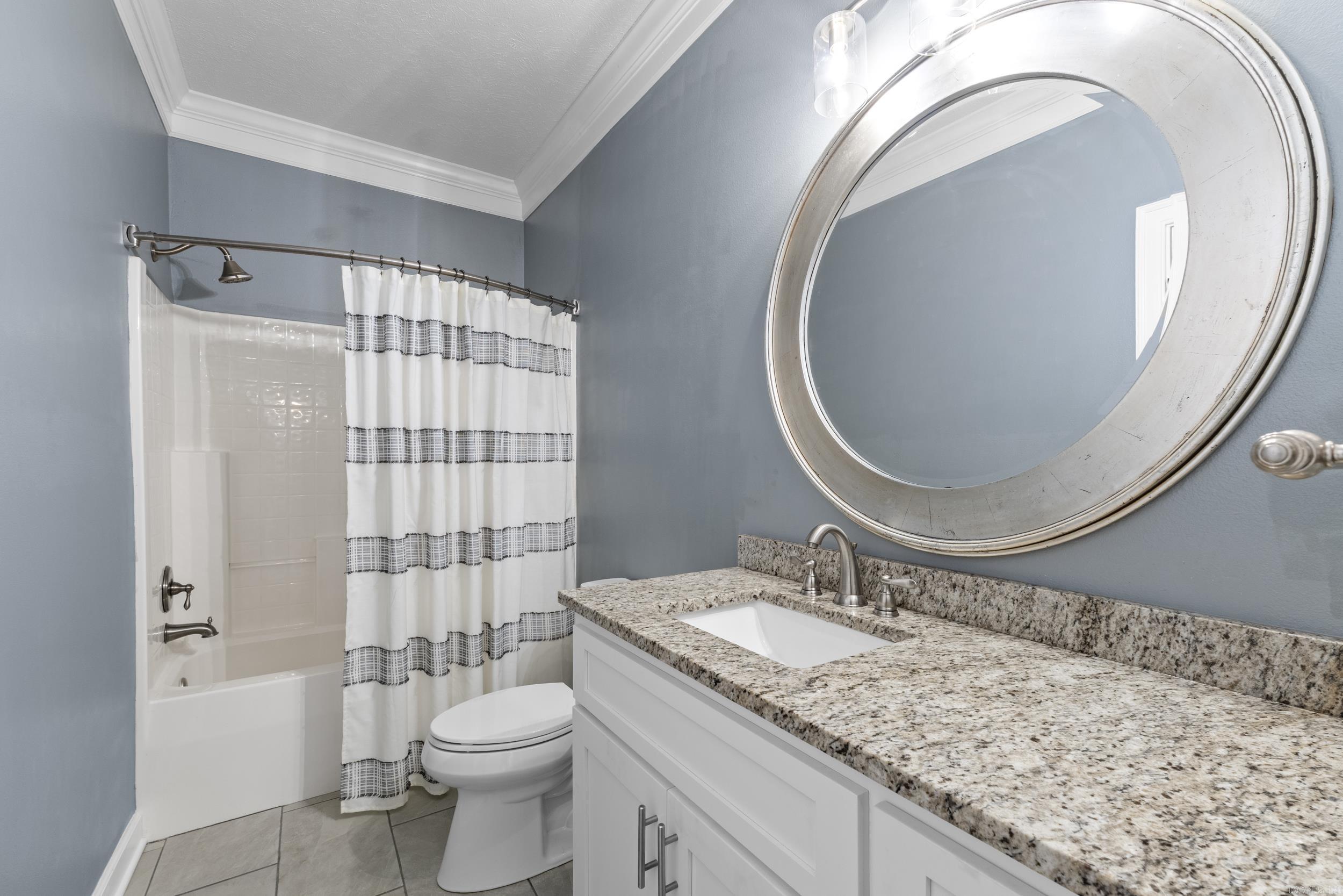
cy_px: 448
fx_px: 560
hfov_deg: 100.4
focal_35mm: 15
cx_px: 672
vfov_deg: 77.3
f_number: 8
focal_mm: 10
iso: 320
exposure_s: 1.3
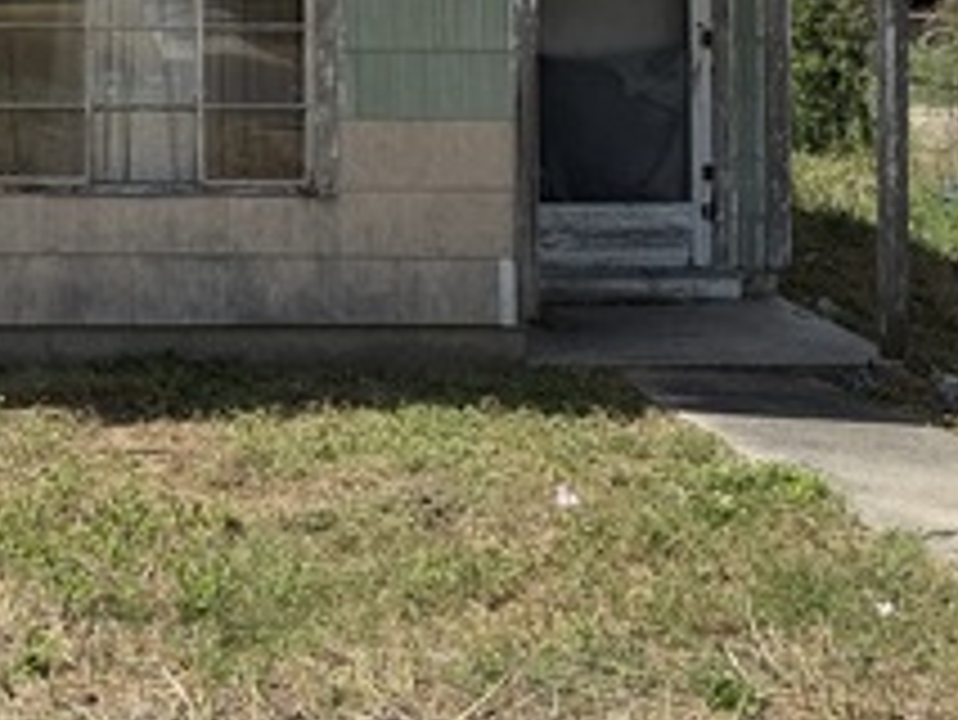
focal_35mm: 72
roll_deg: -1.0
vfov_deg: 19.4
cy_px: -126
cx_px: -36
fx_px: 1994
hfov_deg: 25.5
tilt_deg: +1.7
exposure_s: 1/4975
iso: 80
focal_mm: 6.76
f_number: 1.78
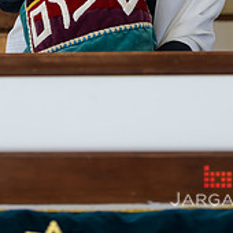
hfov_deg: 7.6
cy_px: -73
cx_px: 95
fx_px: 1752
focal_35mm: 230
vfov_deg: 7.5
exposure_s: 1/125
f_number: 3.2
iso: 400
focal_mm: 102
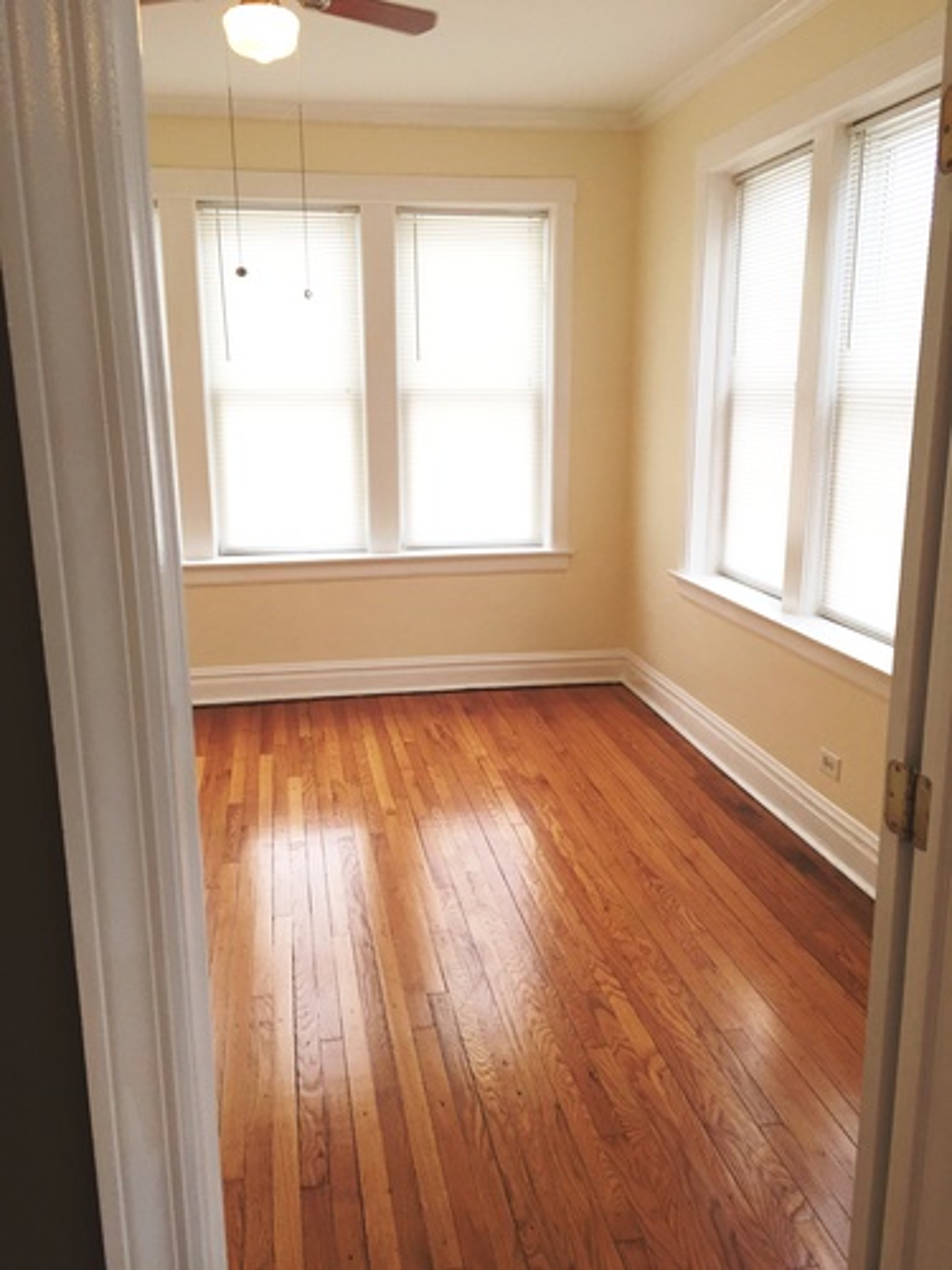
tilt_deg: -13.7
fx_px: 1063
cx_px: 476
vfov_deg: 61.7
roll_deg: +0.1
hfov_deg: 48.2
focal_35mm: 29
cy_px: 635
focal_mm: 4.15
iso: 40
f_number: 2.2
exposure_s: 1/120
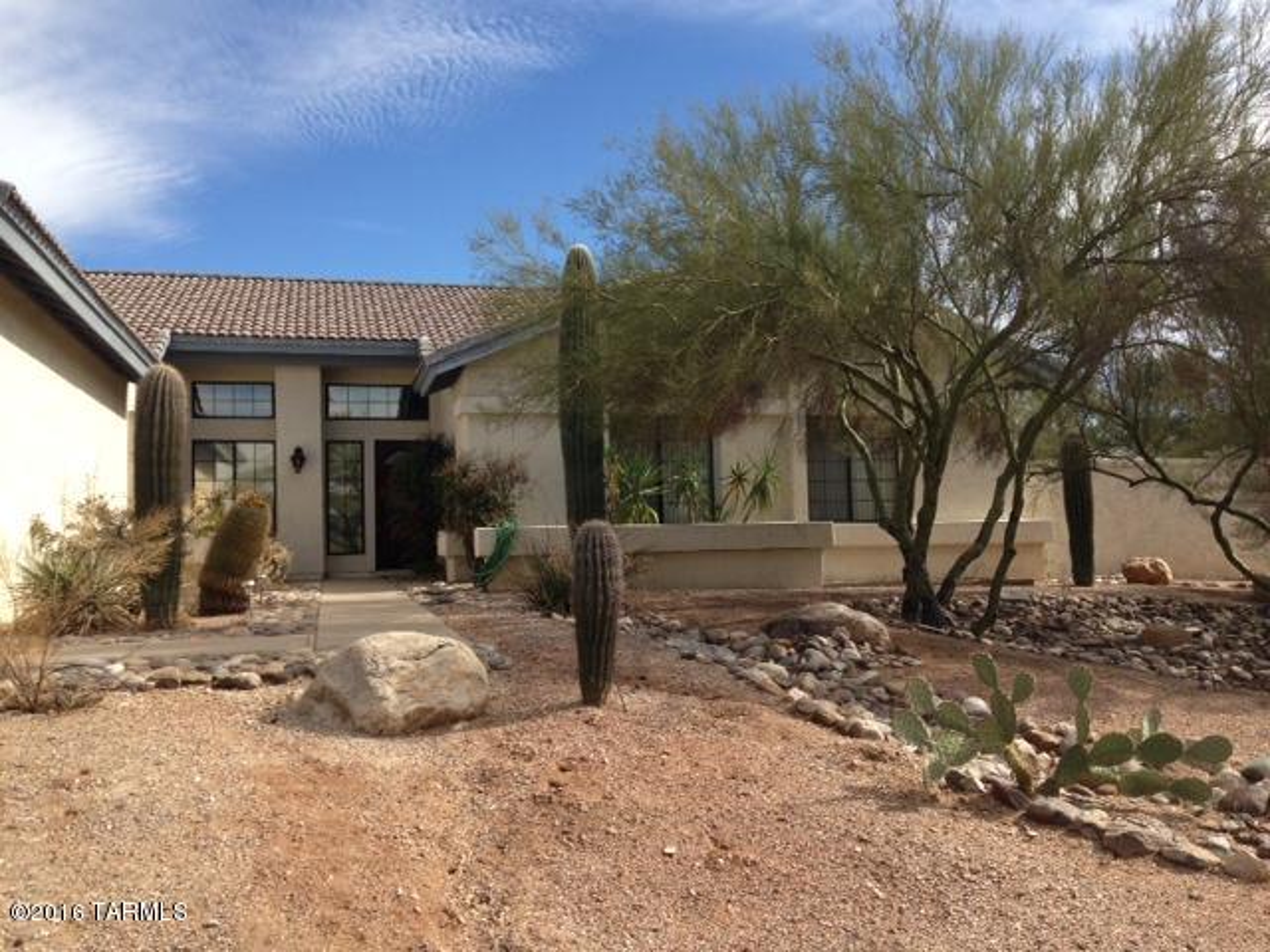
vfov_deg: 42.9
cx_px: 635
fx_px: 1211
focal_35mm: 33
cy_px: 476
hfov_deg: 55.4
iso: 50
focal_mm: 4.12
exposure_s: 1/1182
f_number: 2.4
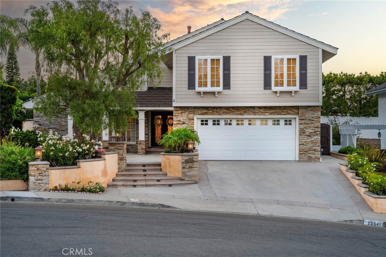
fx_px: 493
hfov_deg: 42.8
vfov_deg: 29.2
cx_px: 193
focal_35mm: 46
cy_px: 128
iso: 800
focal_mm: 46
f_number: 8
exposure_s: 1/80
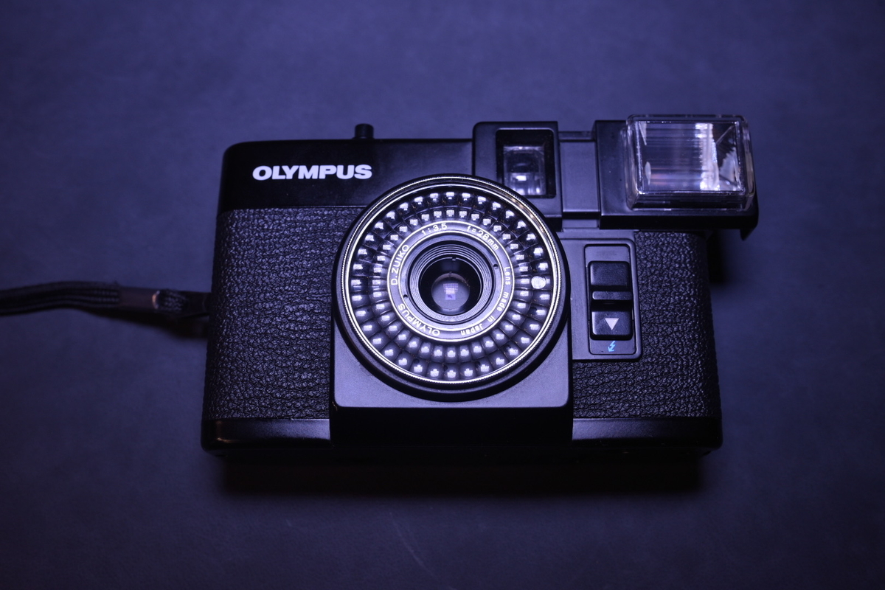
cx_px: 442
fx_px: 860
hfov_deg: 54.4
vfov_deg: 37.9
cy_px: 295
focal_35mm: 35
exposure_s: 1/100
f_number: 10
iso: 400
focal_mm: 35
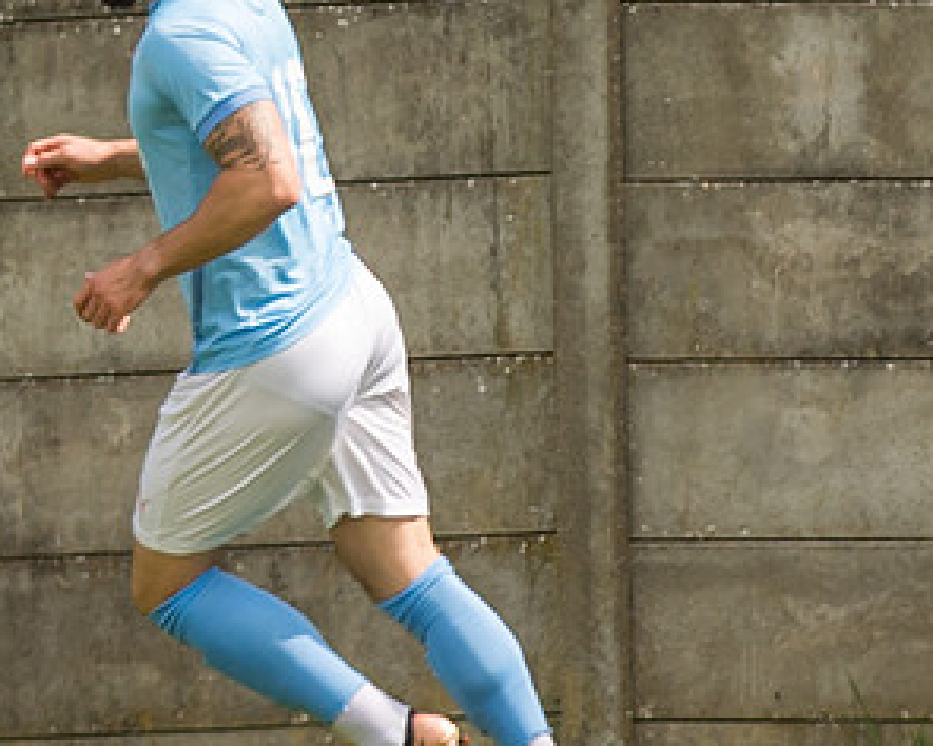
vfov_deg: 0.7
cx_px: -68
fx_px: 58209
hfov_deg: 0.9
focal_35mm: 2108
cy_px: 304
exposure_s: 1/2000
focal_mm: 300
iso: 100
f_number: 2.8
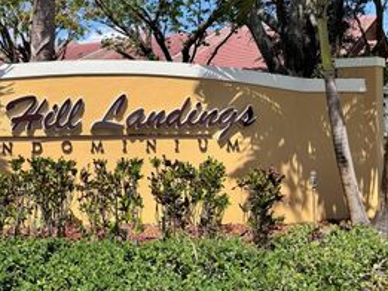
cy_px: 94
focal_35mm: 46
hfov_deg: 39.2
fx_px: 516
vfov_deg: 31.3
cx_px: 64
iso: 80
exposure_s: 1/4049
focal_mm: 6.76
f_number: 1.78
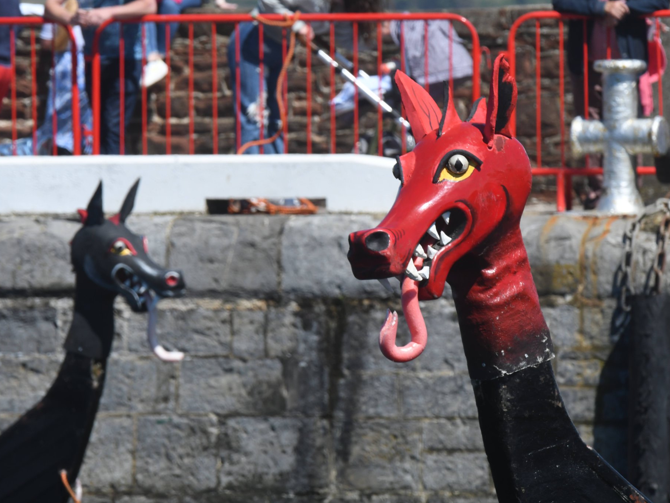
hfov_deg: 3.8
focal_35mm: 521
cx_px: 350
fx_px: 10085
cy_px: 252
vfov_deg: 2.9
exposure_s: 1/640
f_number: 13
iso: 640
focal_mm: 320
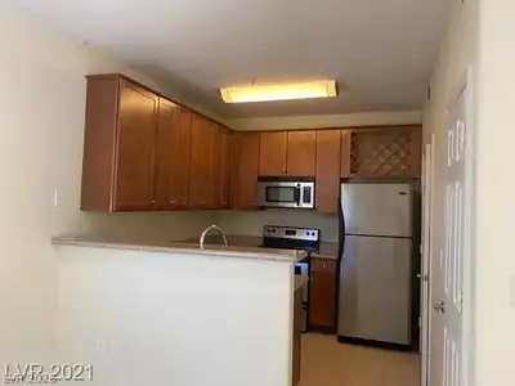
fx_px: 387
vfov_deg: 53.1
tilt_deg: +1.4
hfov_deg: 67.3
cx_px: 258
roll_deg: -0.3
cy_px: 193
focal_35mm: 26
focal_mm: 4.25
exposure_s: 1/60
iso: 100
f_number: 1.8
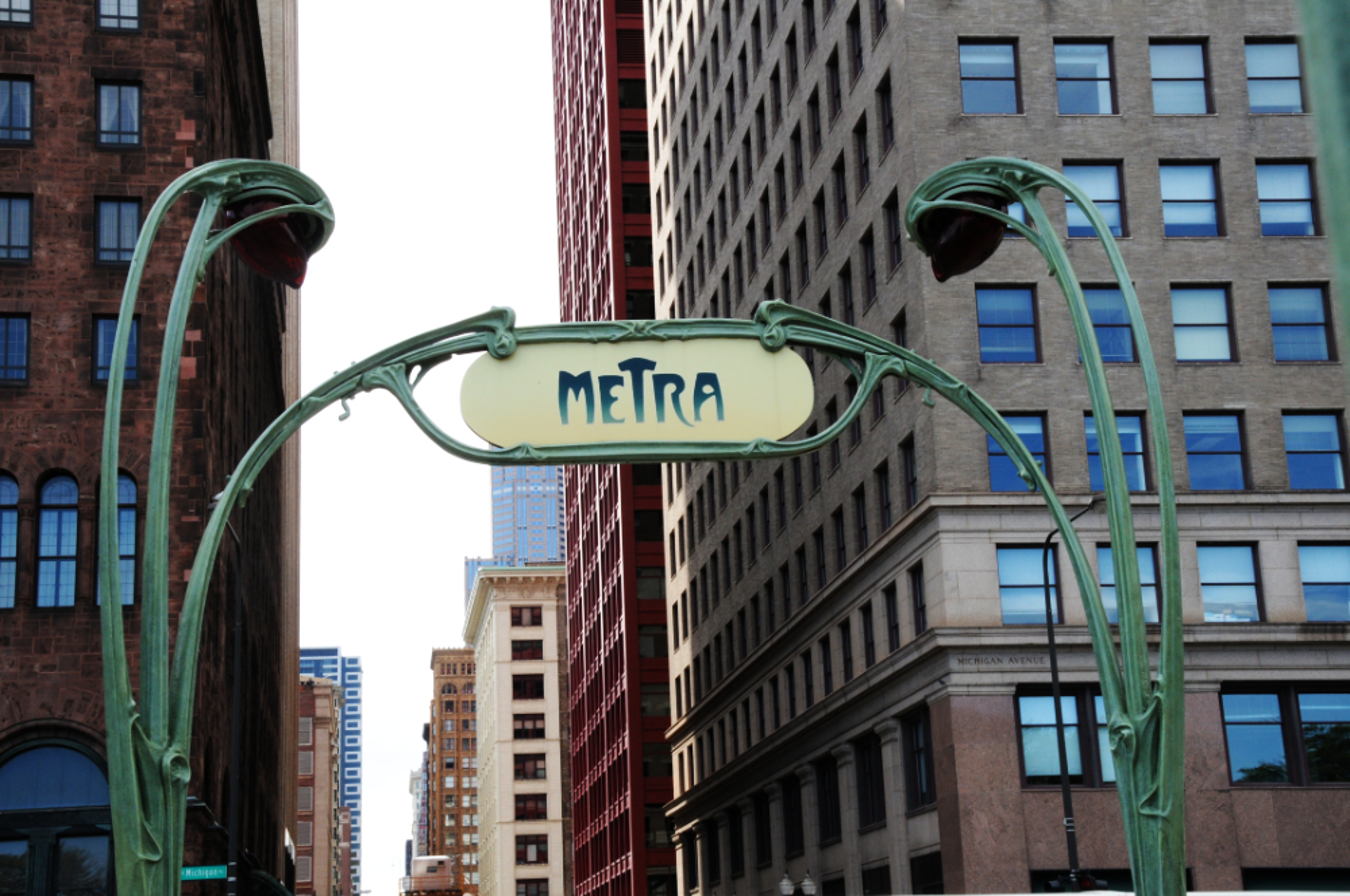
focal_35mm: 52
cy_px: 448
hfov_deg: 37.9
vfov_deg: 25.7
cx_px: 675
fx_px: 1966
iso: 500
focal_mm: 35
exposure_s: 1/125
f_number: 22
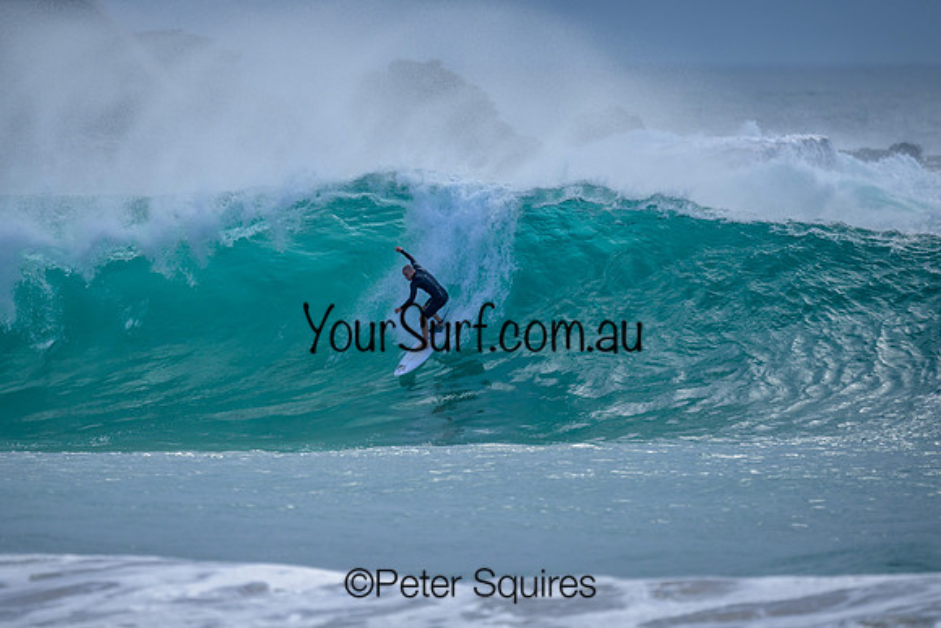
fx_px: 20915
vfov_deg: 1.7
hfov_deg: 2.6
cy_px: 314
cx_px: 470
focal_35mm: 800
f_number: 6.3
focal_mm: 800
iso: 450
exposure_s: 1/2000
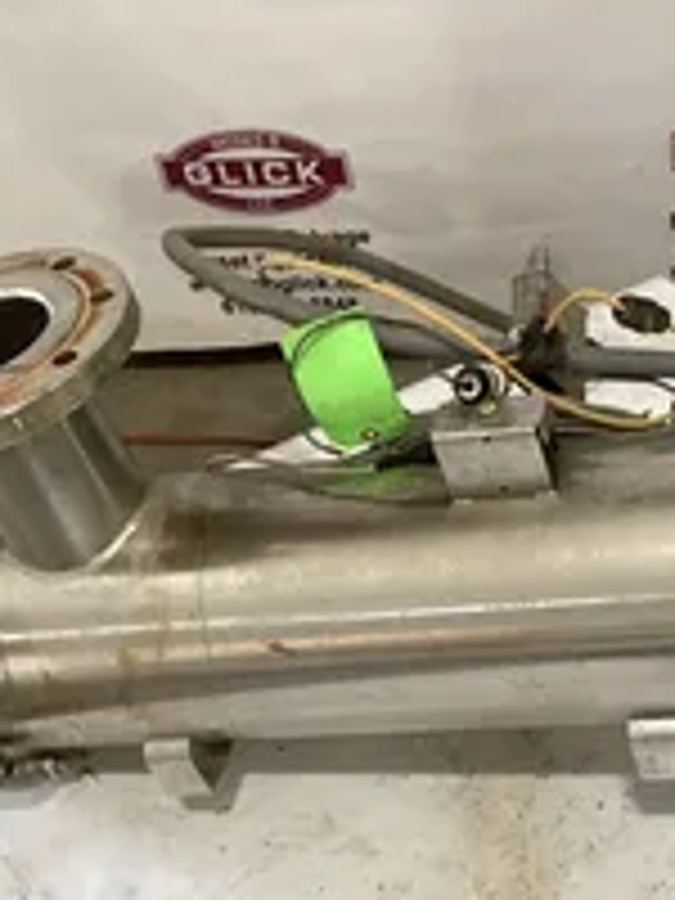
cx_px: 572
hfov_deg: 23.2
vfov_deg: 30.9
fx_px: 1612
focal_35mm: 62
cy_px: 621
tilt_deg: -47.9
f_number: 2.4
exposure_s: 1/50
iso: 160
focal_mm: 3.3
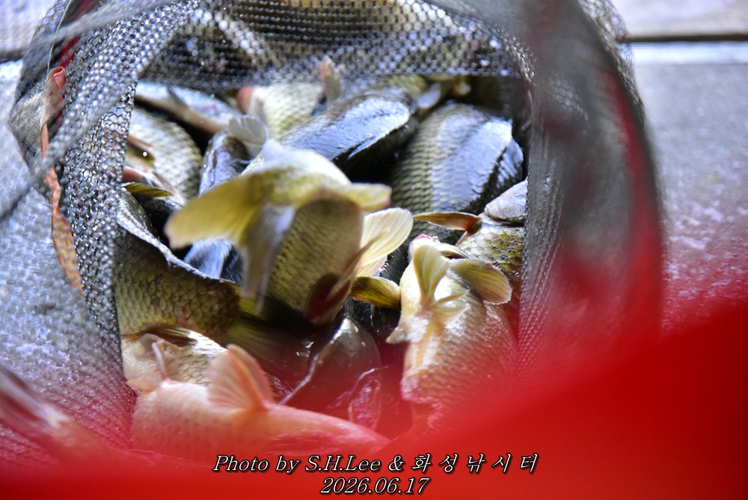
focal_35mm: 112
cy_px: 250
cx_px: 374
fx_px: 2328
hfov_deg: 18.3
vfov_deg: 12.2
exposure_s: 1/1000
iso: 3200
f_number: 4
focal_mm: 112
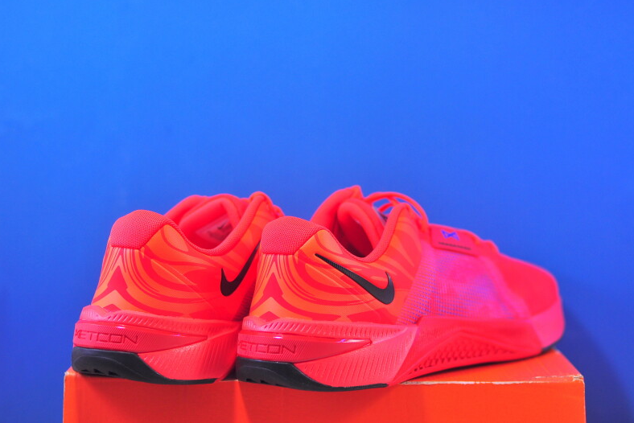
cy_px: 210
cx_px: 318
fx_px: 1339
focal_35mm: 76
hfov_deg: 26.6
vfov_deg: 18.0
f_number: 2.2
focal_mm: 50
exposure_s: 1/320
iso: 250
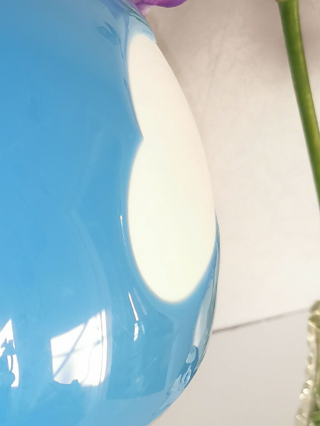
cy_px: 337
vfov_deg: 23.0
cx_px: -126
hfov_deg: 16.4
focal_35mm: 84
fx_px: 1035
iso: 125
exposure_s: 1/50
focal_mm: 5.58
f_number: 1.8
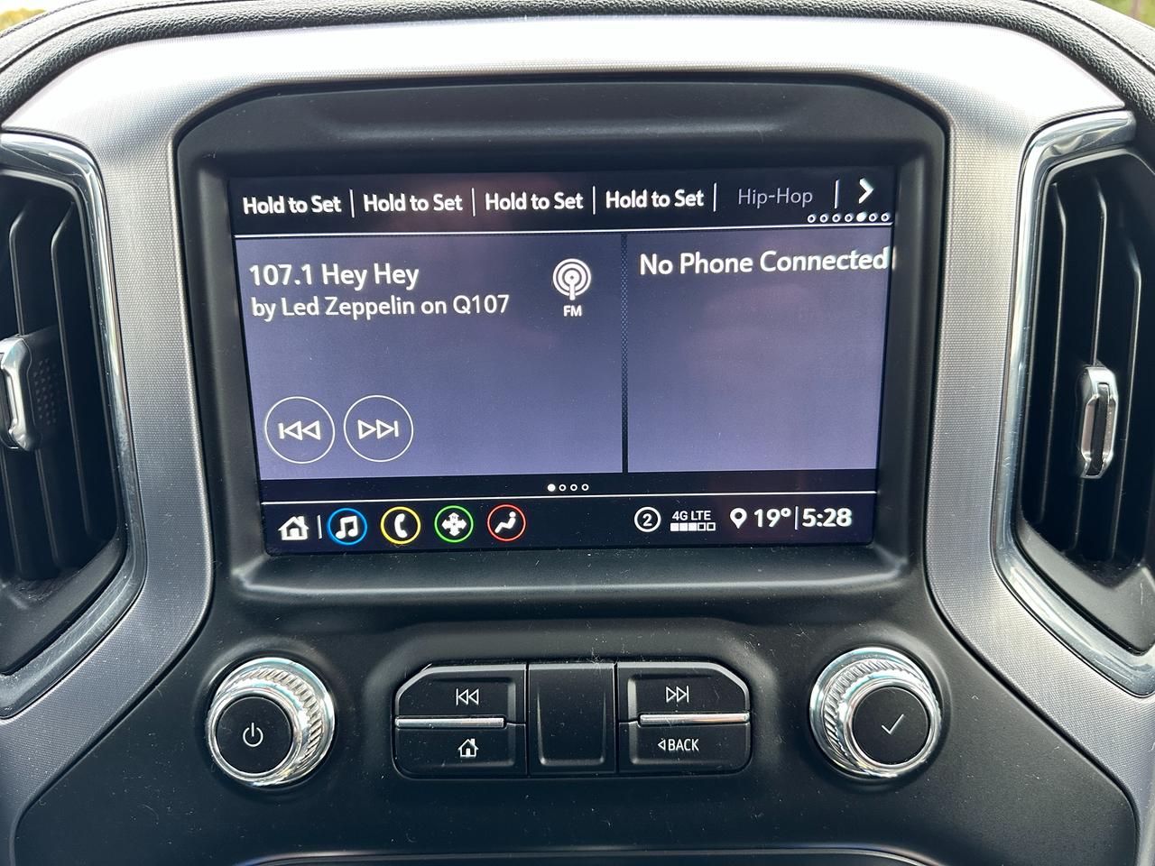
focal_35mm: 24
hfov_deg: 71.6
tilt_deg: -22.0
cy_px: 433
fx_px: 801
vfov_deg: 56.8
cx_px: 578
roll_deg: +0.7
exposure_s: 1/49
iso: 200
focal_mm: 6.86
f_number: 1.78
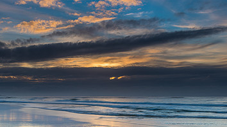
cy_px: 101
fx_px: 337
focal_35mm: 56
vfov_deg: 21.2
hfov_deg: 37.1
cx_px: 94
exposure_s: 1/1.25
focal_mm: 32
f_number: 8
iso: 31
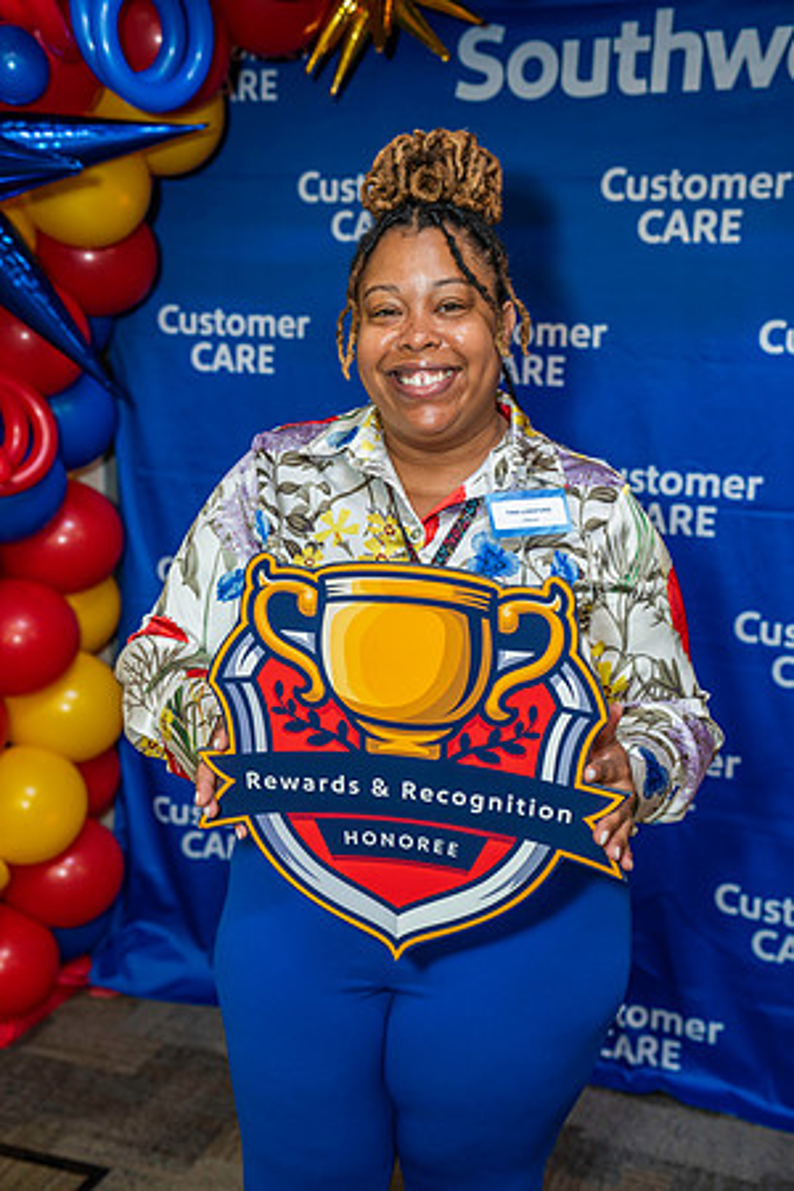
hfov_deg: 28.1
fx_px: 1588
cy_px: 596
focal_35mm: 48
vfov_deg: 41.1
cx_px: 397
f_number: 4
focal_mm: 48
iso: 1250
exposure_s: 1/160
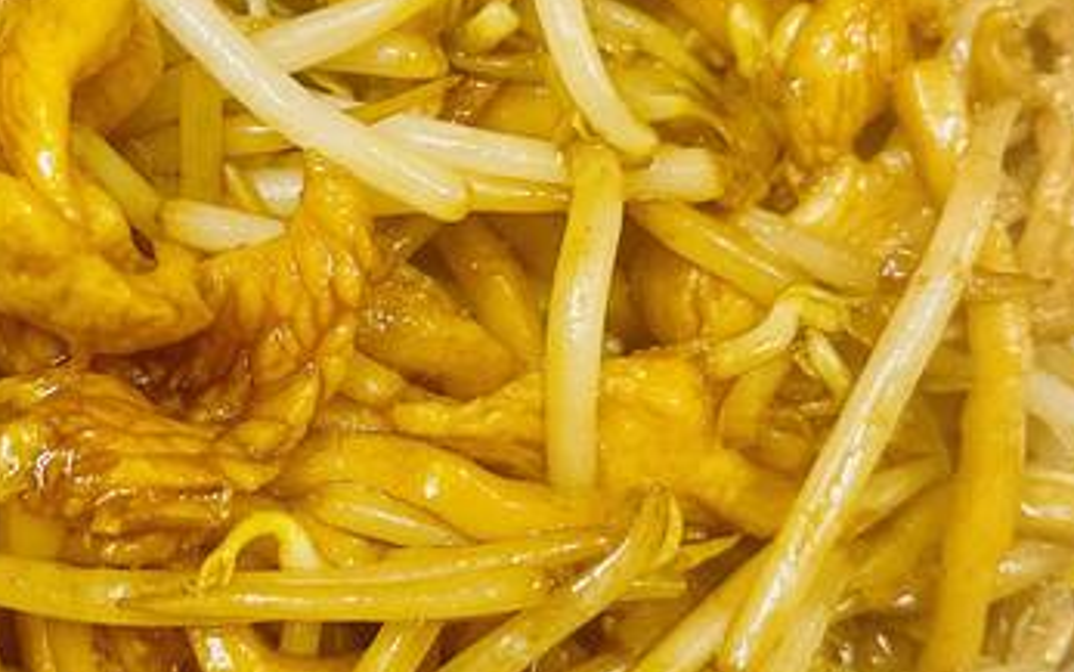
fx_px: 1639
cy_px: 271
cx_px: 288
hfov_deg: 35.6
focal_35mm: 56
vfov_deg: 23.1
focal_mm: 5.1
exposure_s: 1/60
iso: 200
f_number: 1.6
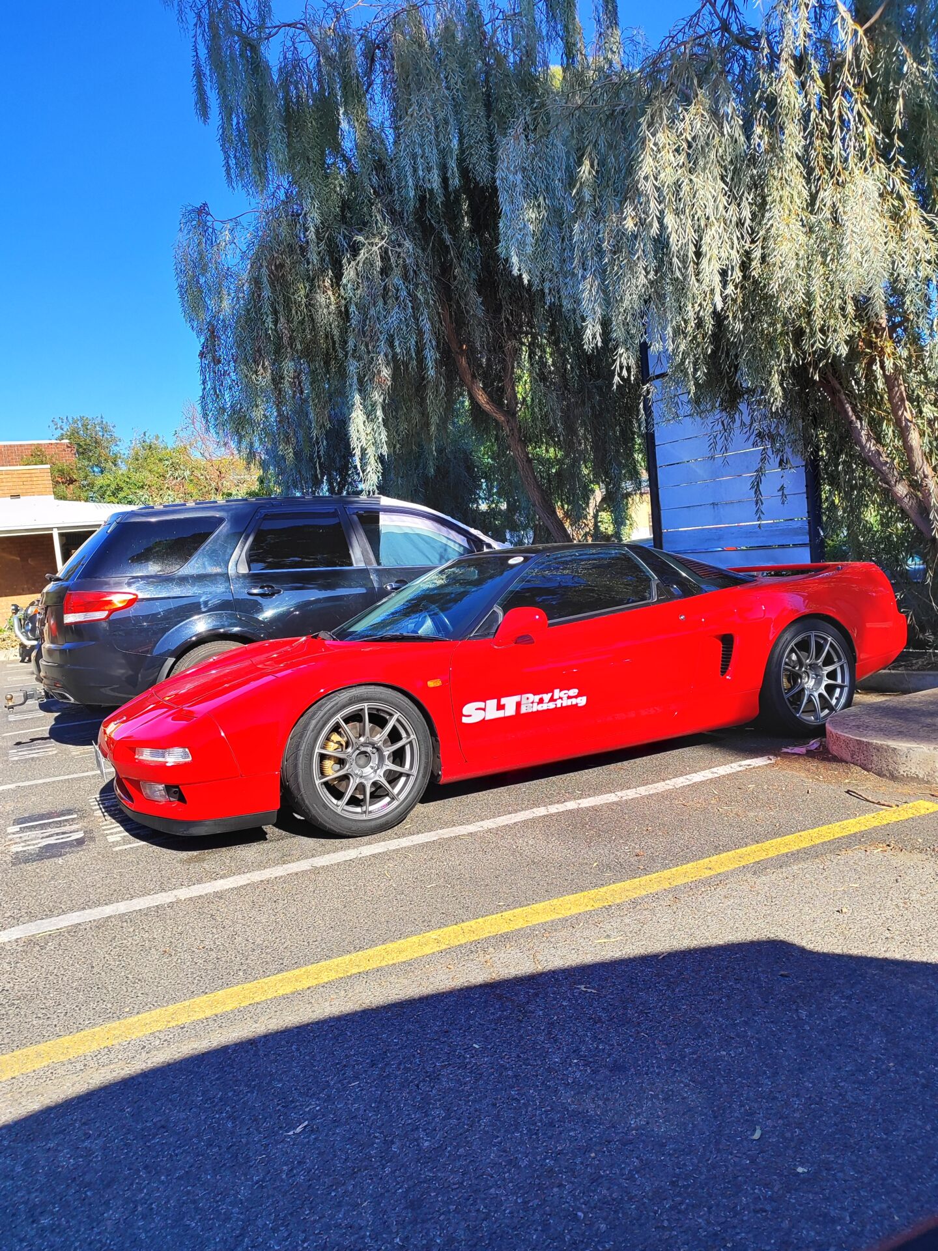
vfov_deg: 71.6
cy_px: 626
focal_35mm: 24
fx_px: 867
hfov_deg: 56.8
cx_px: 469
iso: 50
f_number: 1.89
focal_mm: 5.89
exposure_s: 1/442
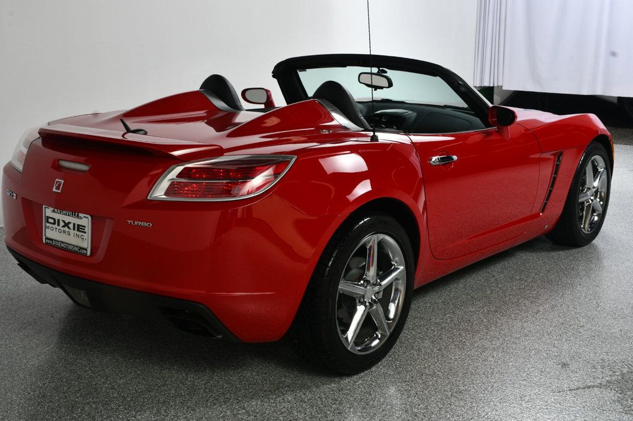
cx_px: 316
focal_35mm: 48
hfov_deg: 41.1
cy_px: 210
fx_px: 844
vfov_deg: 28.1
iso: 100
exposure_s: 1/160
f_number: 13
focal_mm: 32
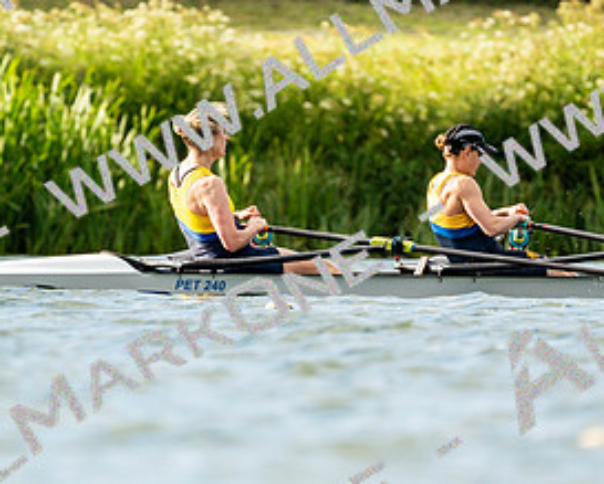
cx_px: 319
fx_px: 21385
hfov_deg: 1.6
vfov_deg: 1.3
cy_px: 224
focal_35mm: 1195
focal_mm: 600
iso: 400
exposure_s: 1/2000
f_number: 6.3
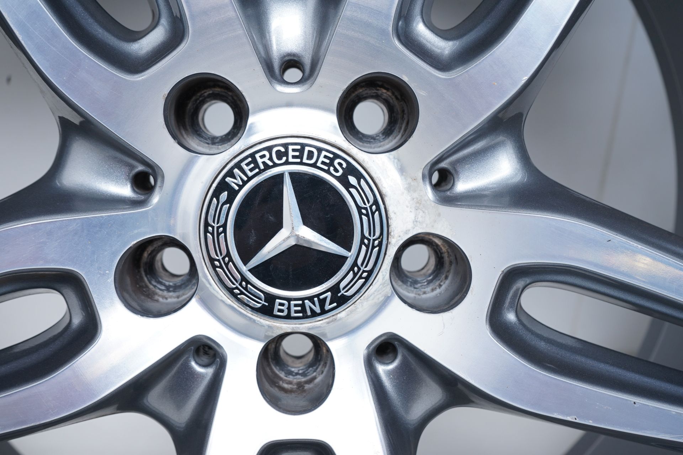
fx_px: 834
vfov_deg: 30.5
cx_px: 342
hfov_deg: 44.5
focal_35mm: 44
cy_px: 228
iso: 250
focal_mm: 44
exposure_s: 1/125
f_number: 7.1
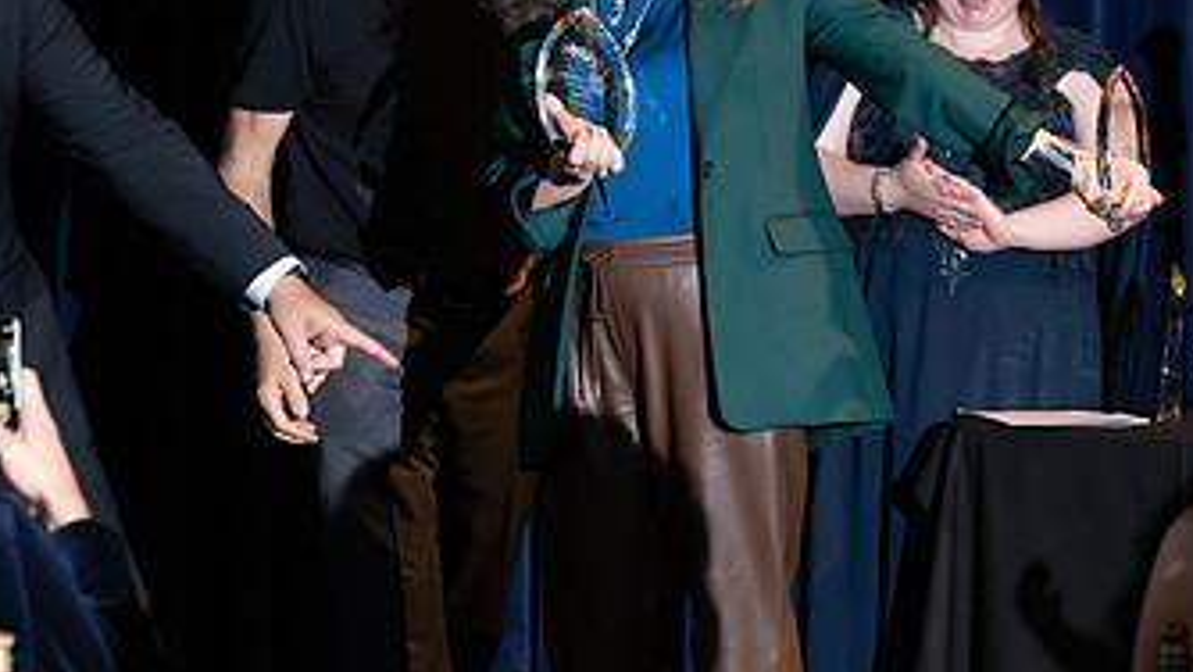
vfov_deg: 4.5
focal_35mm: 273
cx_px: 679
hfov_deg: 7.9
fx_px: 8637
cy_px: 166
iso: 2500
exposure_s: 1/200
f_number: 5
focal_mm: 150
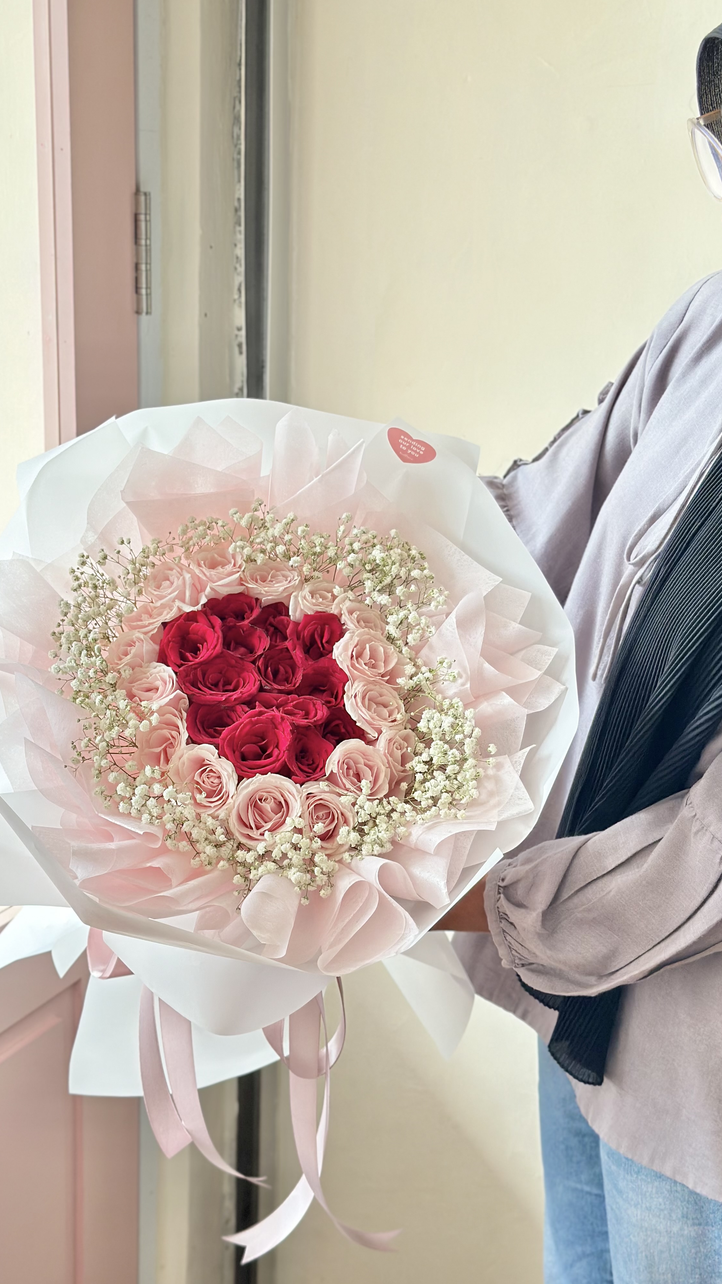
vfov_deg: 39.2
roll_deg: -2.1
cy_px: 645
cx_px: 341
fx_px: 1804
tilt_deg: -16.0
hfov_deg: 22.6
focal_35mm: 53
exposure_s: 1/121
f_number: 1.78
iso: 100
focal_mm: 6.86
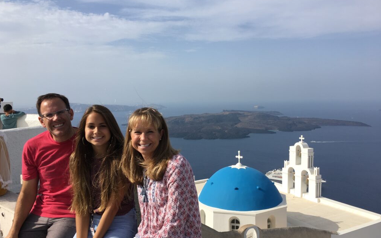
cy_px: 133
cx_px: 190
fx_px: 322
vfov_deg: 40.6
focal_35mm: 31
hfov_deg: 61.2
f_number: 2.2
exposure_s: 1/2024
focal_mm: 4.15
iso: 25
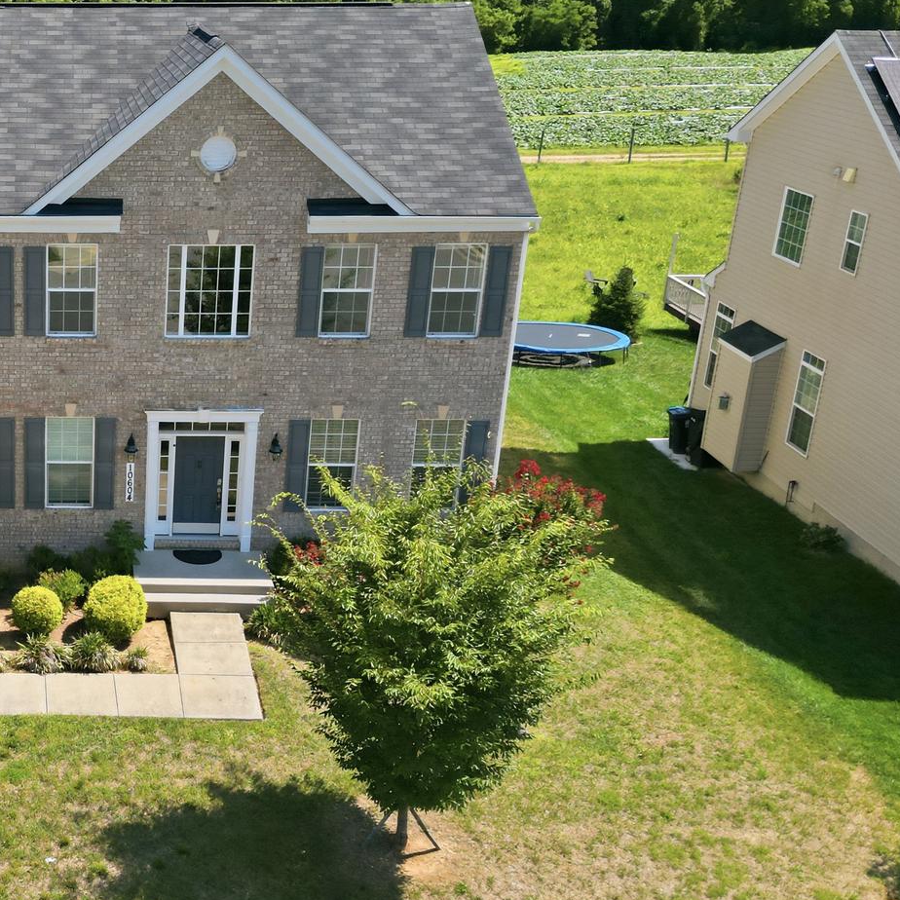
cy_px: 460
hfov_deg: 33.4
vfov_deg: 36.1
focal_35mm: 47
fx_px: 1383
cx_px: 30
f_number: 1.7
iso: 140
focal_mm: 6.7
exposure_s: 1/3200
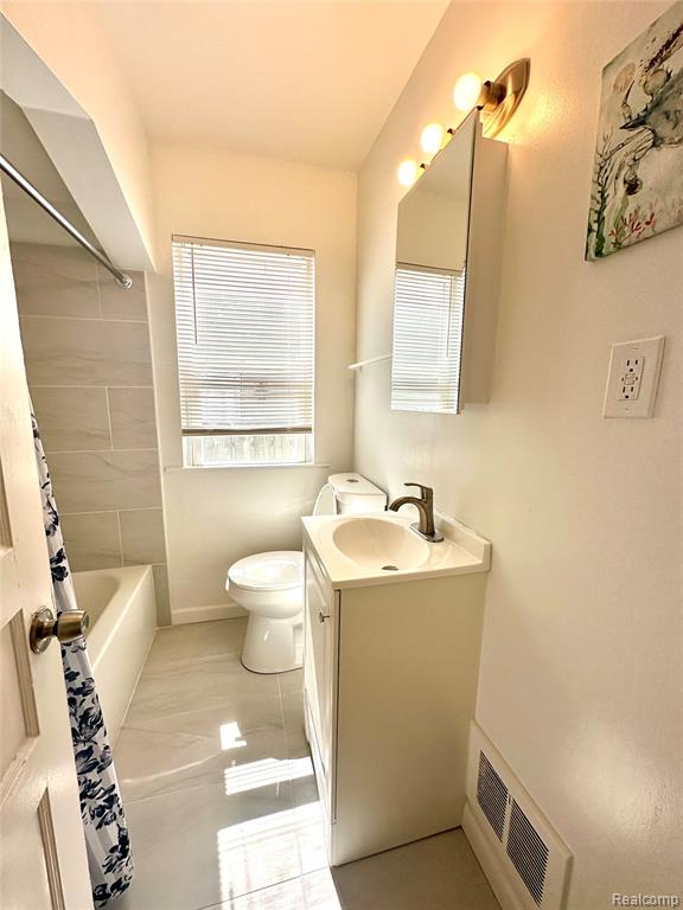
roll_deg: -1.5
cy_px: 455
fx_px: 368
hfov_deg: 85.7
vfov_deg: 102.1
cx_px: 342
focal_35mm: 14
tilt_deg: -7.6
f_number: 2.2
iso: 40
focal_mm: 2.22
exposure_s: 1/640
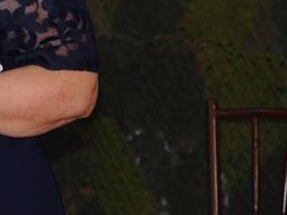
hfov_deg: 5.4
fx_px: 3040
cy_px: -130
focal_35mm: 367
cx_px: -142
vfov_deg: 4.0
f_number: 4.5
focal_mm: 70
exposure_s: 1/60
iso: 640
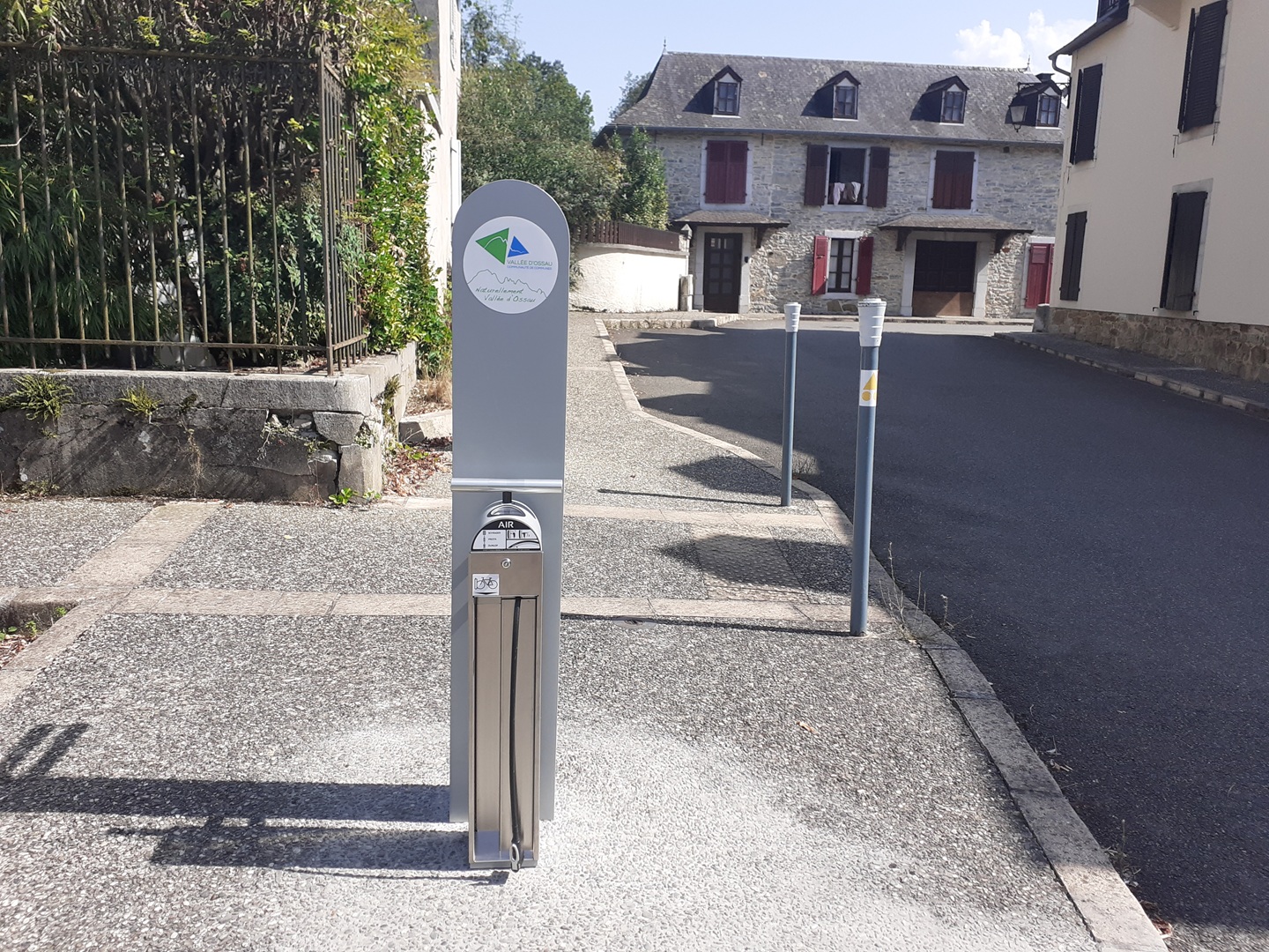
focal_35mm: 27
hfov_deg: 65.3
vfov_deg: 51.4
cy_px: 476
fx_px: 990
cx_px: 634
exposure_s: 1/1256
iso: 40
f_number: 1.9
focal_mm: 3.6
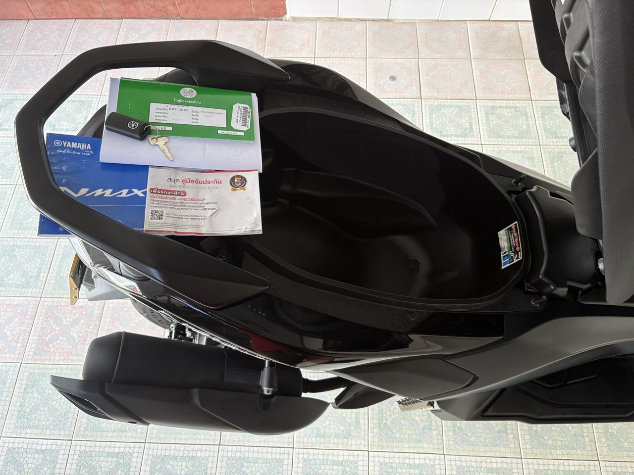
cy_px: 238
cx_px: 317
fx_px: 476
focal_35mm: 26
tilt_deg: -63.9
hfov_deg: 67.3
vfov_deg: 53.1
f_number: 1.6
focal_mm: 5.96
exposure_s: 1/116
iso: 125
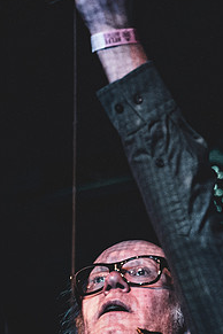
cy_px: 149
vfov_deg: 11.8
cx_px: 195
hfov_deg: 7.9
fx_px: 1617
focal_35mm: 174
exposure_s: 1/100
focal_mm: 75
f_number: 2.8
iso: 6400
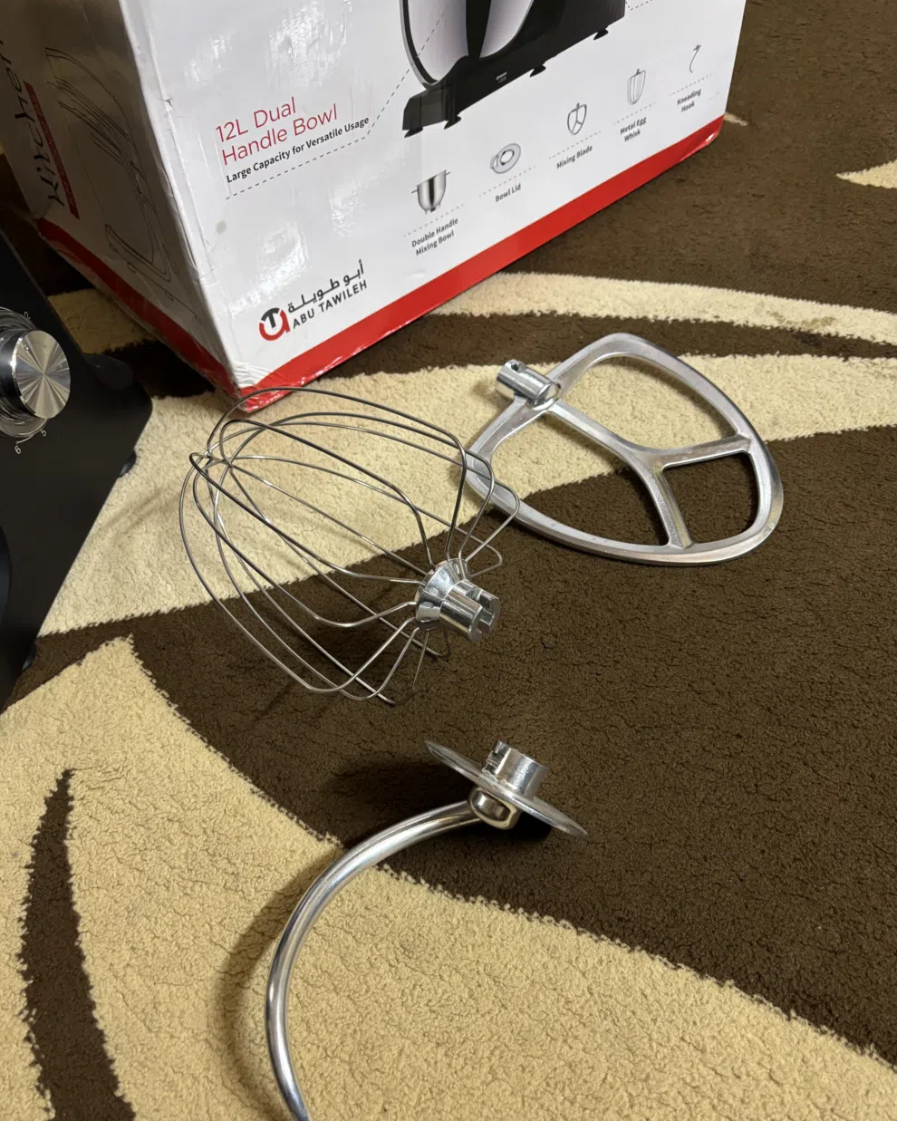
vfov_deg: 62.1
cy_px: 615
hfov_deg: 51.5
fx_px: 929
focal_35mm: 28
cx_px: 442
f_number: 1.6
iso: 200
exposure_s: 1/50
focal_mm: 5.96
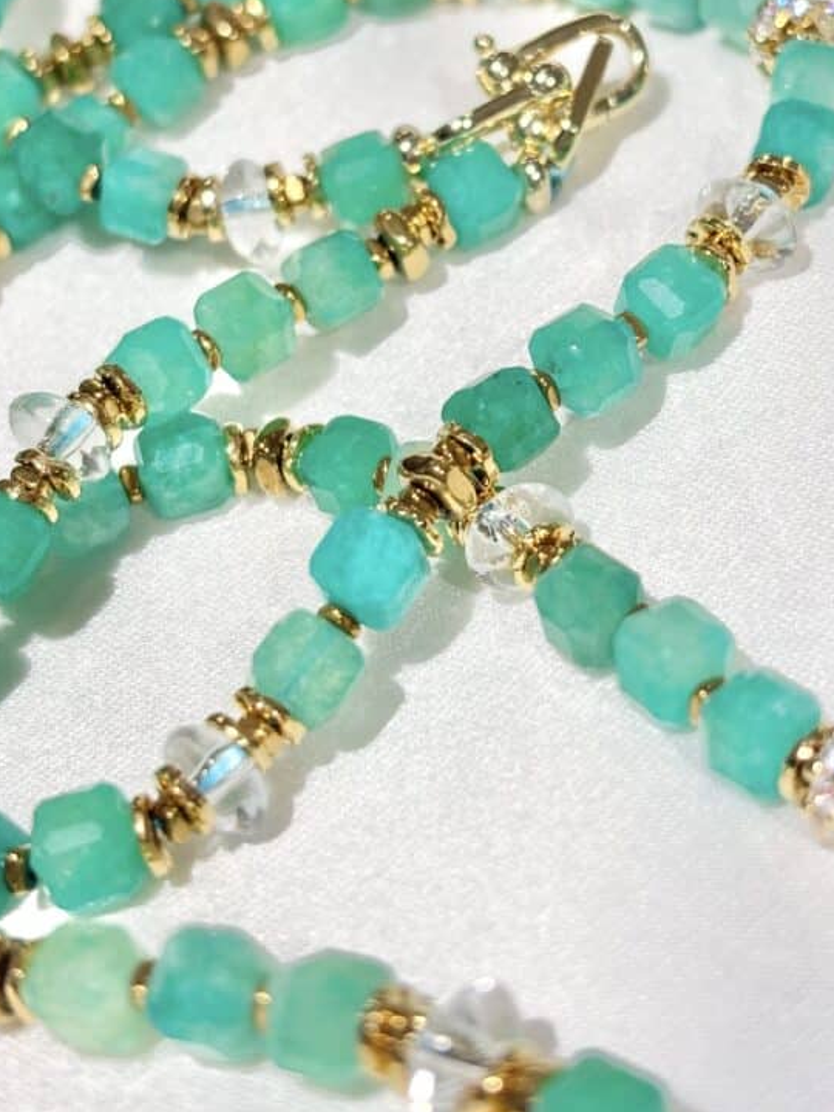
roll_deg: +9.4
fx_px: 2377
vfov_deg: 26.2
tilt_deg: -33.6
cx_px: 488
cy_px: 386
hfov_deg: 19.9
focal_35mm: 74
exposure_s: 1/301
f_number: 1.6
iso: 32
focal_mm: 5.96
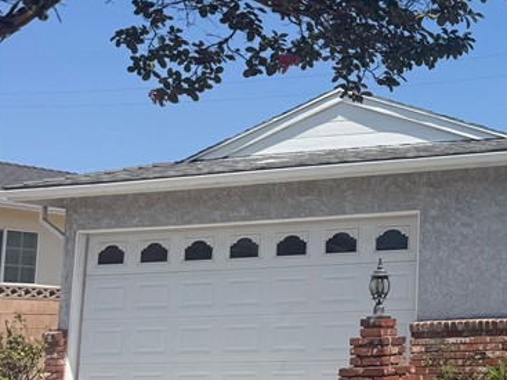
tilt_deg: +10.0
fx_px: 981
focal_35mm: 67
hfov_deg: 24.4
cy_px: 200
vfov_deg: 21.9
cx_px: 698
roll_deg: +0.3
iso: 80
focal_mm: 6.76
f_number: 1.78
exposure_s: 1/4975
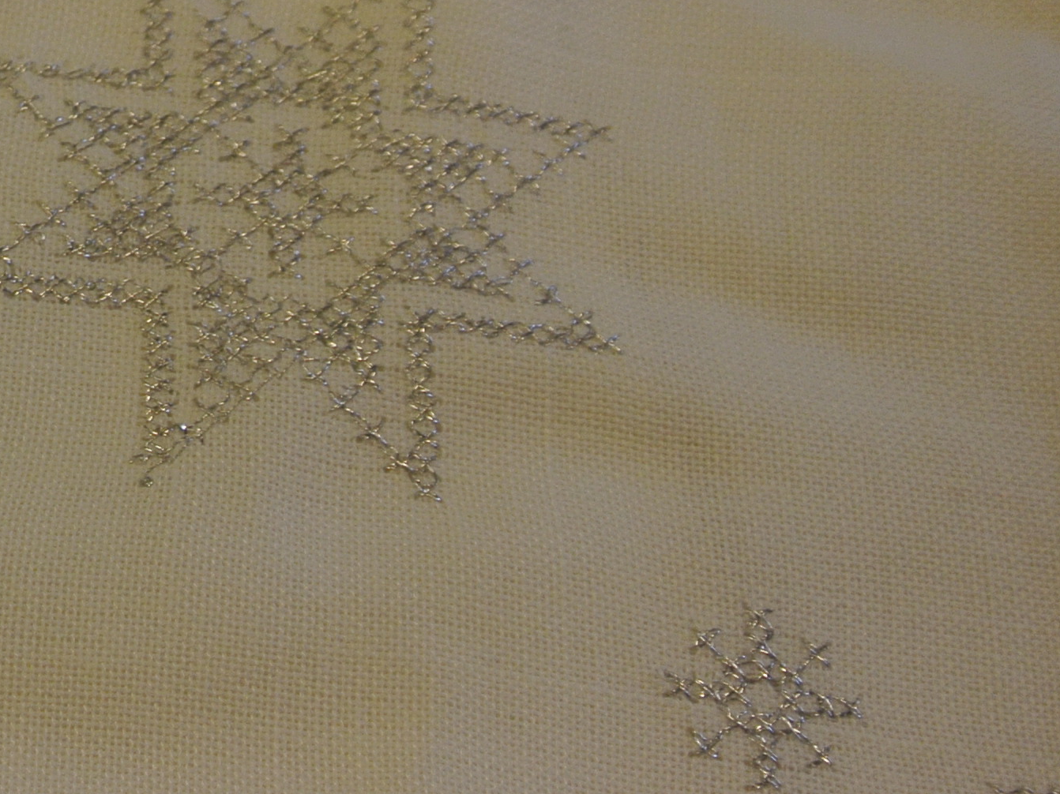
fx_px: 3062
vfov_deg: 14.8
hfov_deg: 17.9
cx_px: -448
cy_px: 485
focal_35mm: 100
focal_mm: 13.6
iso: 280
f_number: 4
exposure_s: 1/125
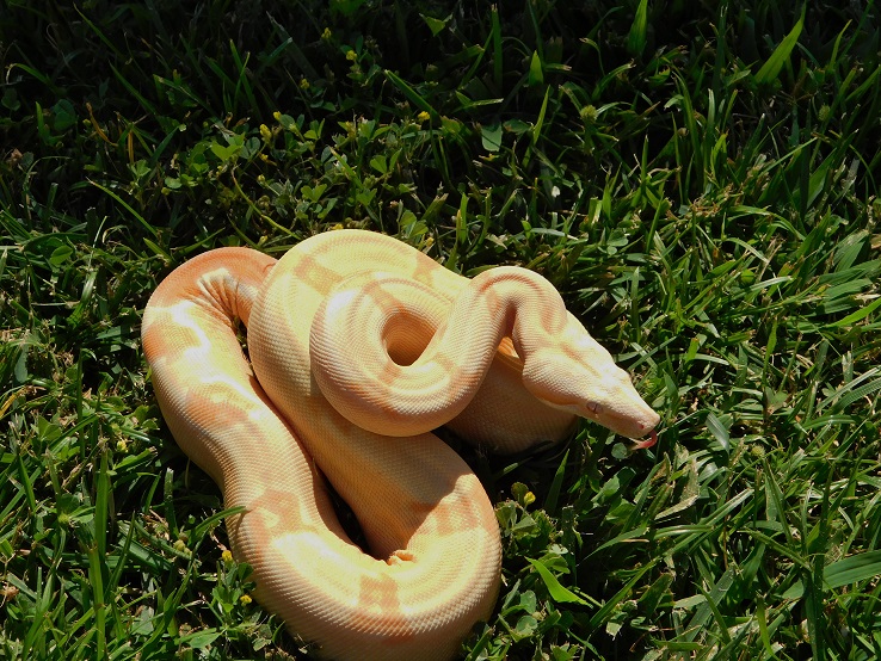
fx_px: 1808
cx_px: 440
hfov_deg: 27.4
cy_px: 330
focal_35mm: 71
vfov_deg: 20.7
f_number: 4.3
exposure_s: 1/800
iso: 125
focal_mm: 12.6
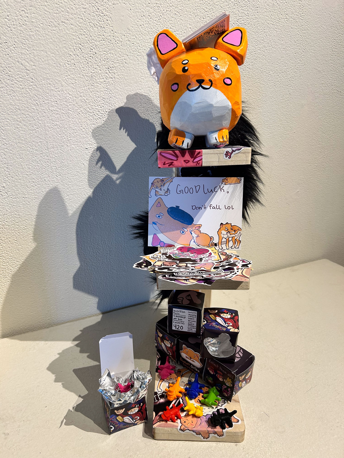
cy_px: 229
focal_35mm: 26
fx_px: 345
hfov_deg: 53.1
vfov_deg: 67.3
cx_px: 172
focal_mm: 5.7
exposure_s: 1/120
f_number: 1.5
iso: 80
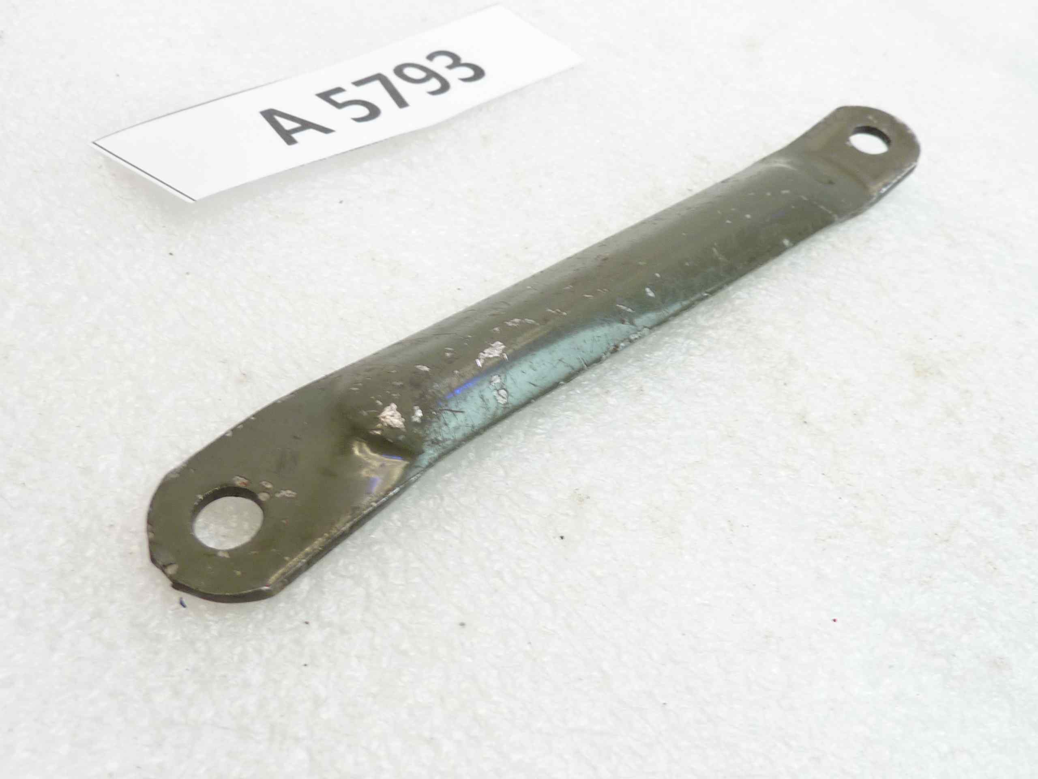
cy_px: 390
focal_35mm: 38
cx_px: 519
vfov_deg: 37.7
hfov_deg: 49.0
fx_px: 1139
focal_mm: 4.4
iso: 80
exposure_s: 1/20
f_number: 3.3
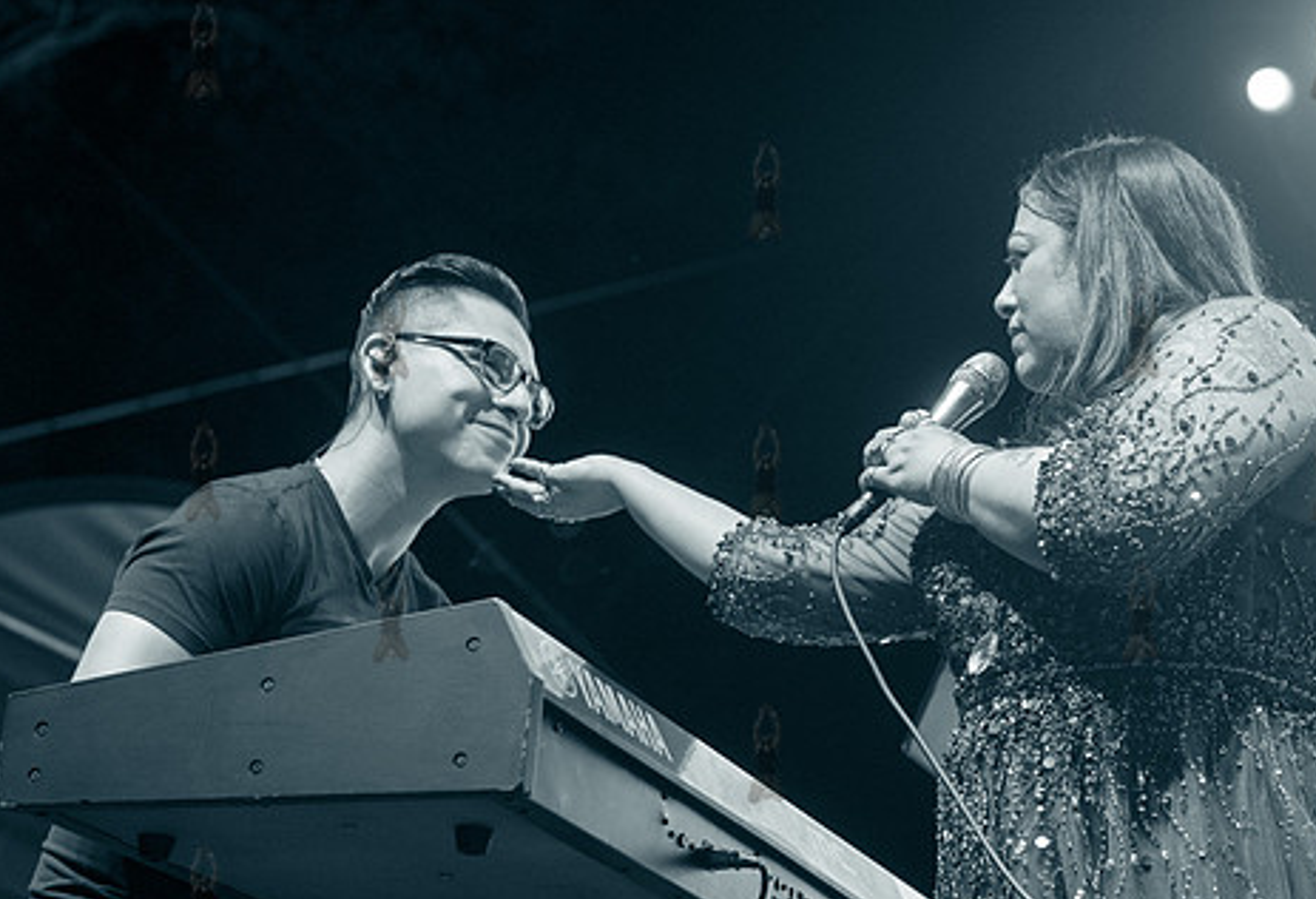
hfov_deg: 24.2
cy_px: 399
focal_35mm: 83
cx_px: 889
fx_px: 3056
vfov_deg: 16.7
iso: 2500
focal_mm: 58
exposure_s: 1/400
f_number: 4
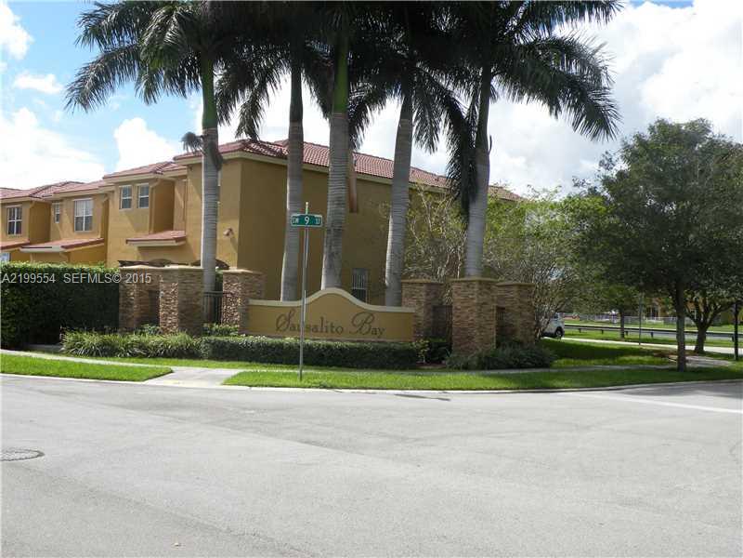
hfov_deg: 44.8
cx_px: 372
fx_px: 901
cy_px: 279
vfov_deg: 34.3
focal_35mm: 42
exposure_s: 1/258
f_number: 6.3
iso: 64
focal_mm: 7.4
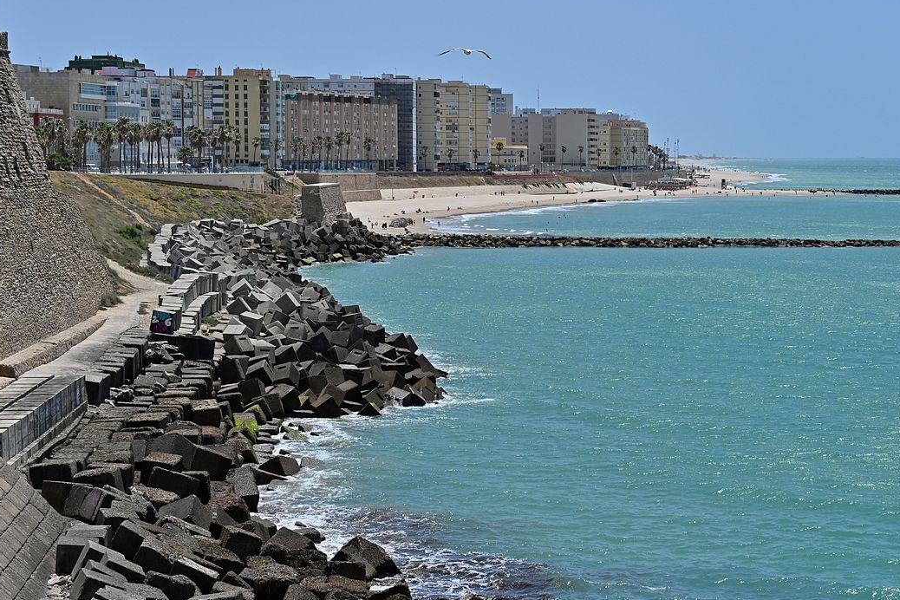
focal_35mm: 78
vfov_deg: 17.5
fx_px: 1950
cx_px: 578
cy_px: 375
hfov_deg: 25.9
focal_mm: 50
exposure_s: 1/750
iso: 200
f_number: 11
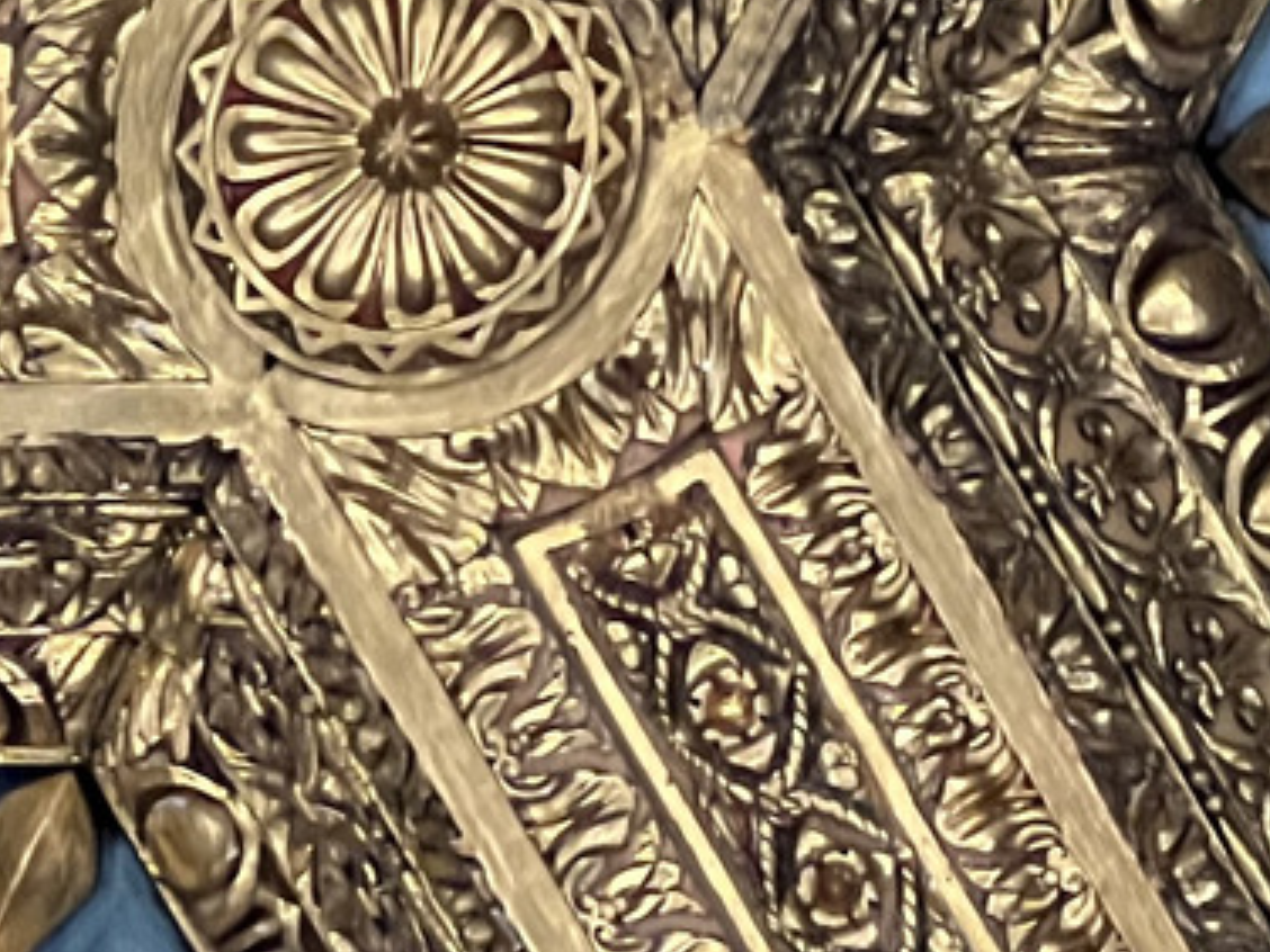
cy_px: 7
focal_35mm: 328
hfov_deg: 6.0
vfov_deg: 4.5
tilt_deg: +87.0
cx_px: 2023
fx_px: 12034
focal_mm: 9
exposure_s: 1/45
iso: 800
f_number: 2.8
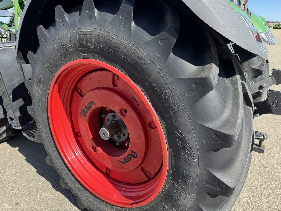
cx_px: 140
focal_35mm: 24
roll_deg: +0.2
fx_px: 195
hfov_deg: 71.6
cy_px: 106
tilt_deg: -20.3
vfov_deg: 56.8
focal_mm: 6.76
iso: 80
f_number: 1.78
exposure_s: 1/1151
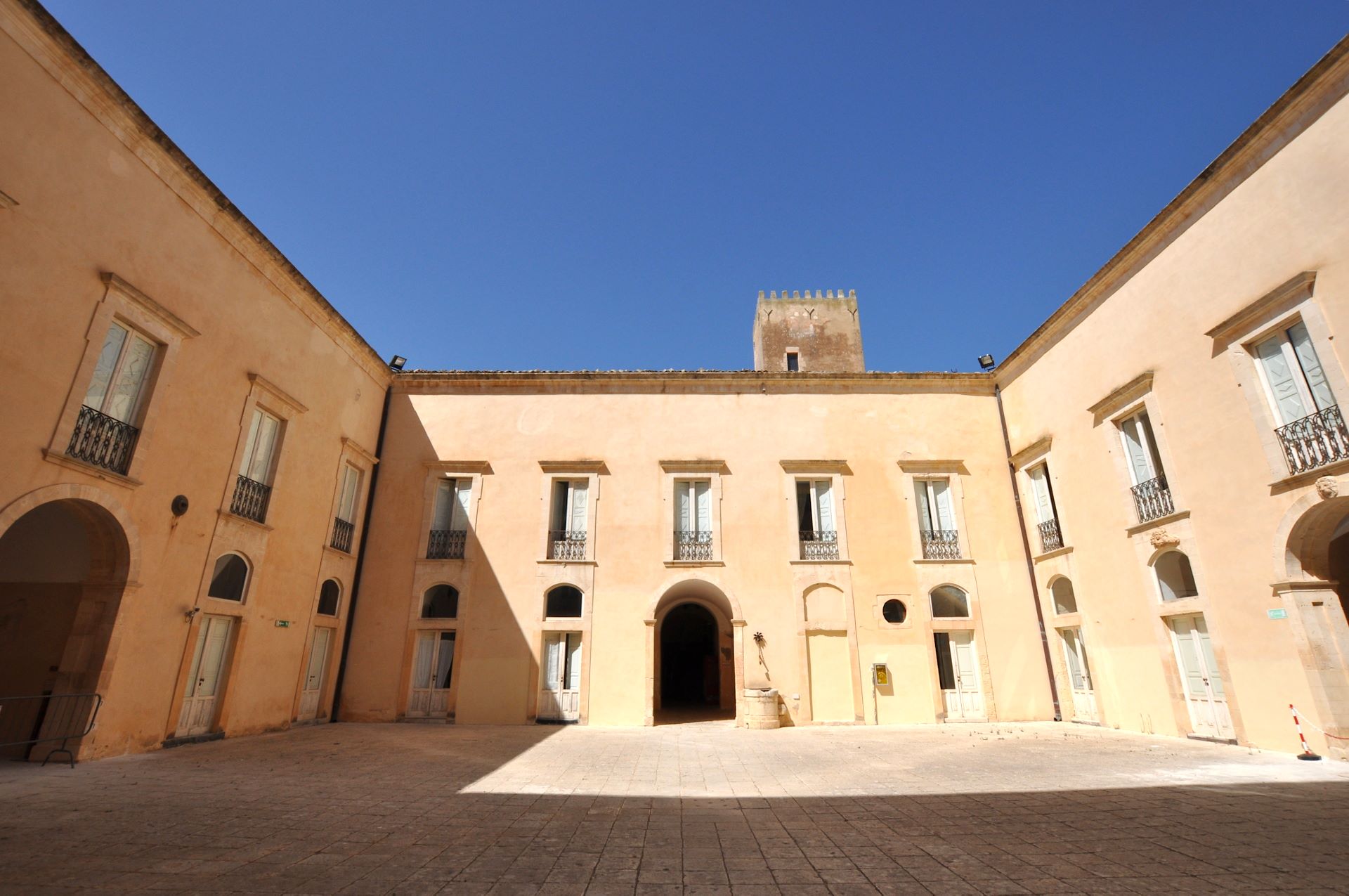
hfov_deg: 100.5
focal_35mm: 15
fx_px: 561
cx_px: 674
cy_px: 448
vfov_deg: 77.2
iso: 250
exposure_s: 1/500
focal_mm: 10
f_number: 11
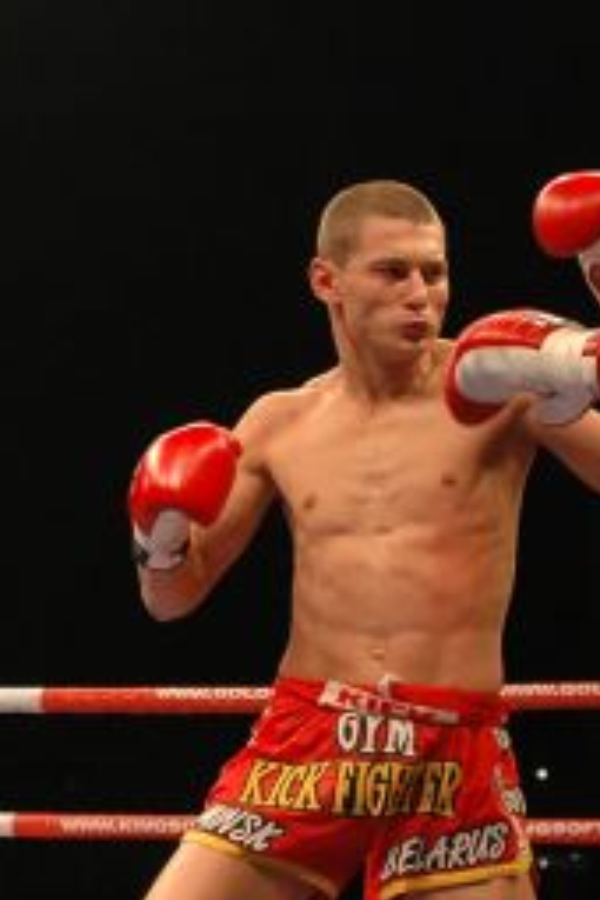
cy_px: 628
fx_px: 2600
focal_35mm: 104
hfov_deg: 13.2
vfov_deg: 19.6
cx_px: 286
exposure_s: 1/400
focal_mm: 28
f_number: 2.8
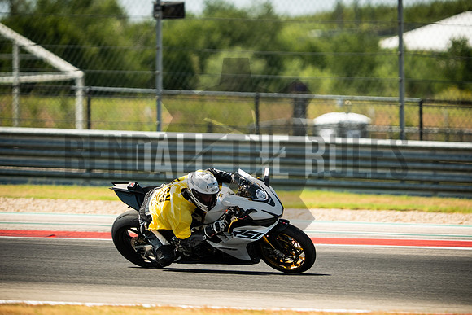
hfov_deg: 4.9
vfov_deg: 3.3
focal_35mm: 420
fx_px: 5508
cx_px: 236
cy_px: 158
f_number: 2.8
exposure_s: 1/2000
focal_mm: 280
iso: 400
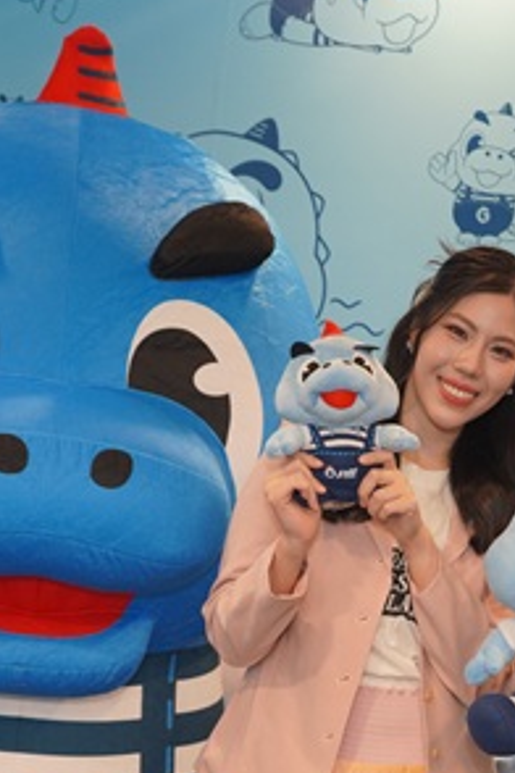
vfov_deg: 24.9
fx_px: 1738
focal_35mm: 81
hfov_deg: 16.8
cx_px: 368
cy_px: 542
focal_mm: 34
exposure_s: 1/200
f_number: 3.2
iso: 800
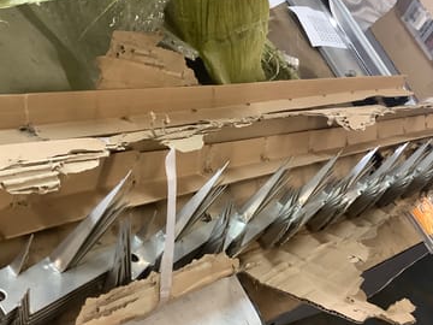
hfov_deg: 43.9
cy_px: 190
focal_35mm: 43
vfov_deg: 33.5
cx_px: 214
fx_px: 538
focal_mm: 3.3
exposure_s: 1/33
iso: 250
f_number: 2.4
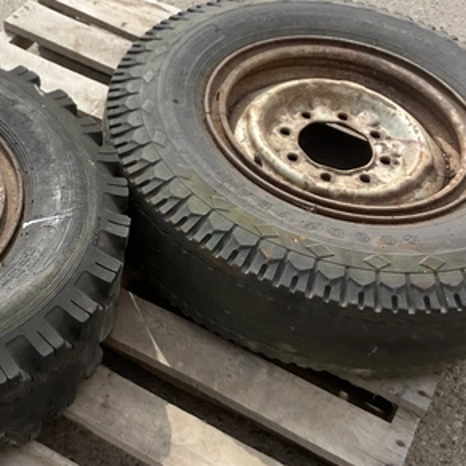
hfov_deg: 25.7
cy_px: 223
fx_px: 1005
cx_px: 102
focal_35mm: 66
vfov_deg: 26.1
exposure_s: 1/962
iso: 25
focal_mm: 3
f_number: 1.8
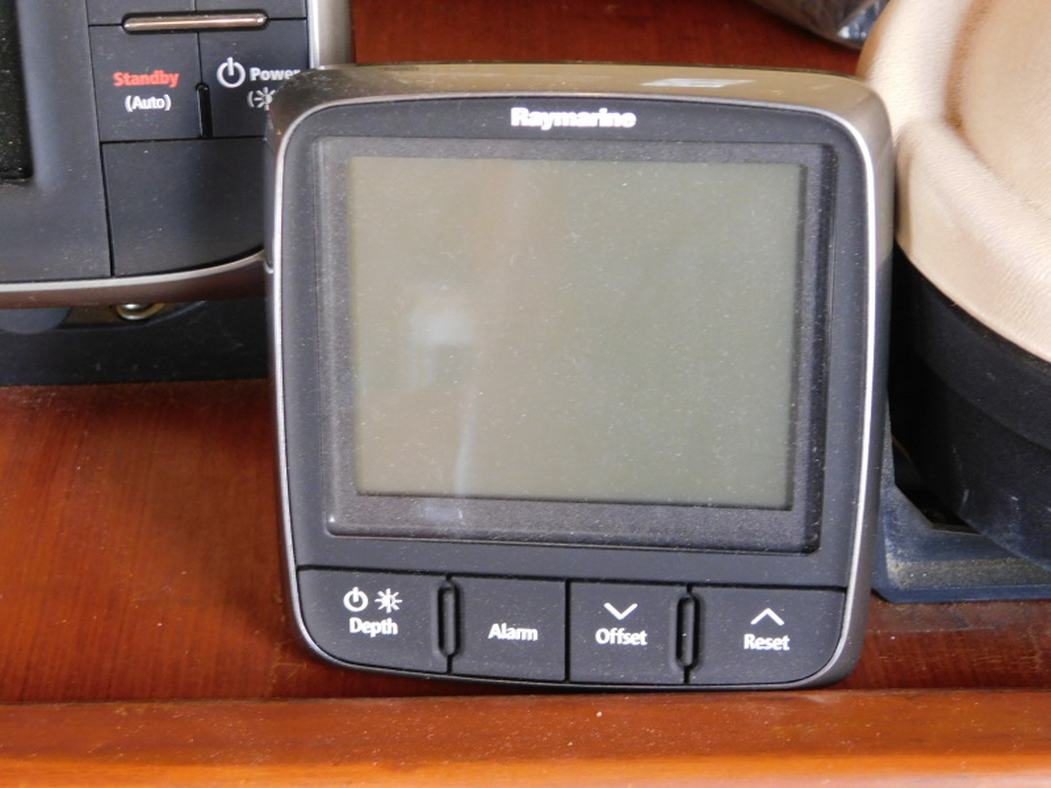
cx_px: 526
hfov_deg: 32.7
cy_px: 394
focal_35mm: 59
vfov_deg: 24.8
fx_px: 1791
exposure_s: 1/8
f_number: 4
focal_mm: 10.4
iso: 400
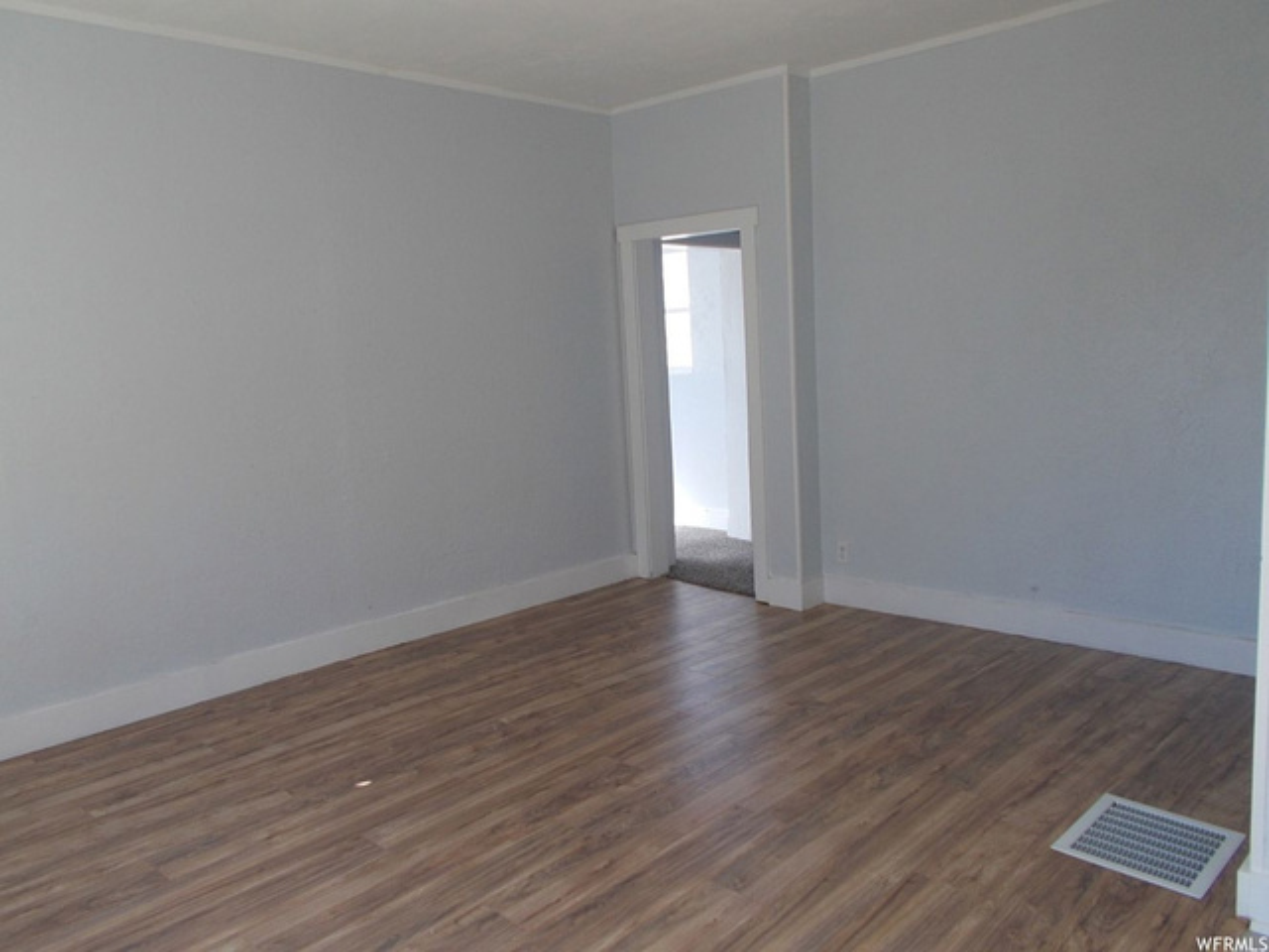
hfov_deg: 67.3
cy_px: 476
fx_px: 953
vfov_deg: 53.1
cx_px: 634
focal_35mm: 26
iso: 80
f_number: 3.2
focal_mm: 4.6
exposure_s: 1/60
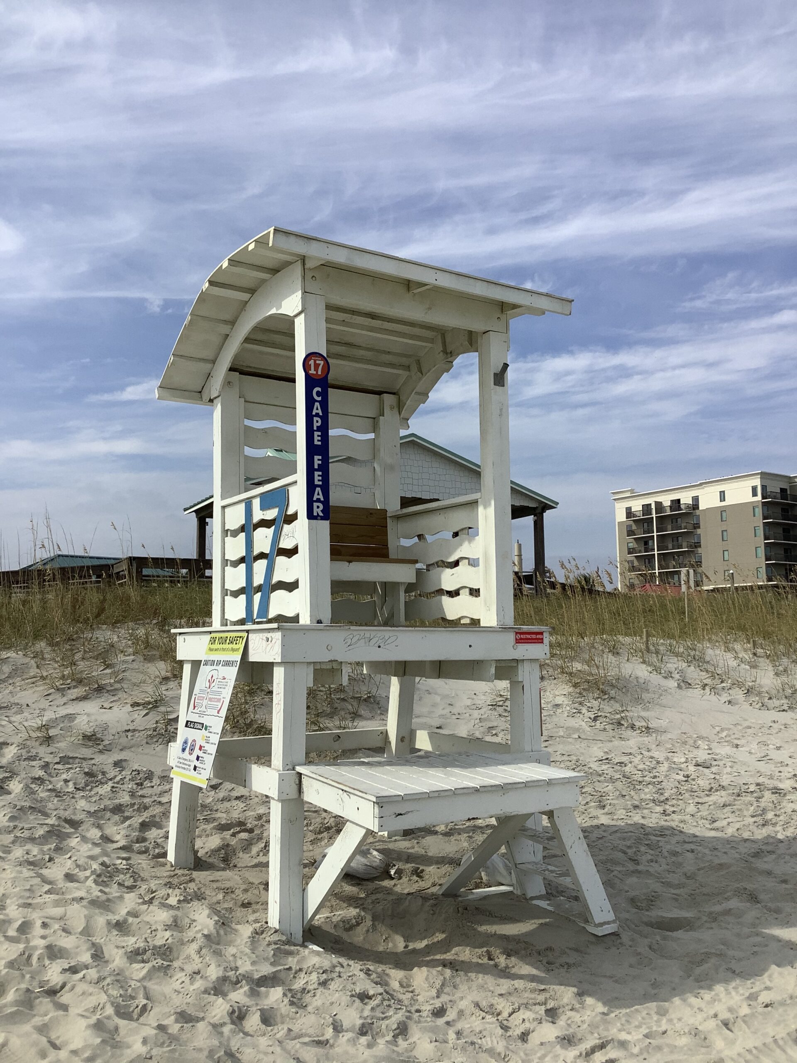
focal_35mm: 31
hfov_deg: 45.4
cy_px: 532
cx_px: 398
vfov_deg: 58.4
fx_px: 952
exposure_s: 1/2469
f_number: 2.4
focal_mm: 3.3
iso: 25
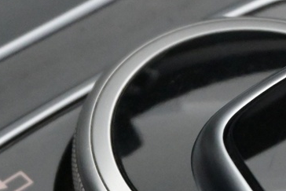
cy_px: 372
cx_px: 60
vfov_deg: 5.1
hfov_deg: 7.7
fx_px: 2122
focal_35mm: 267
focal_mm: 40
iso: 5000
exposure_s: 1/60
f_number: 5.6
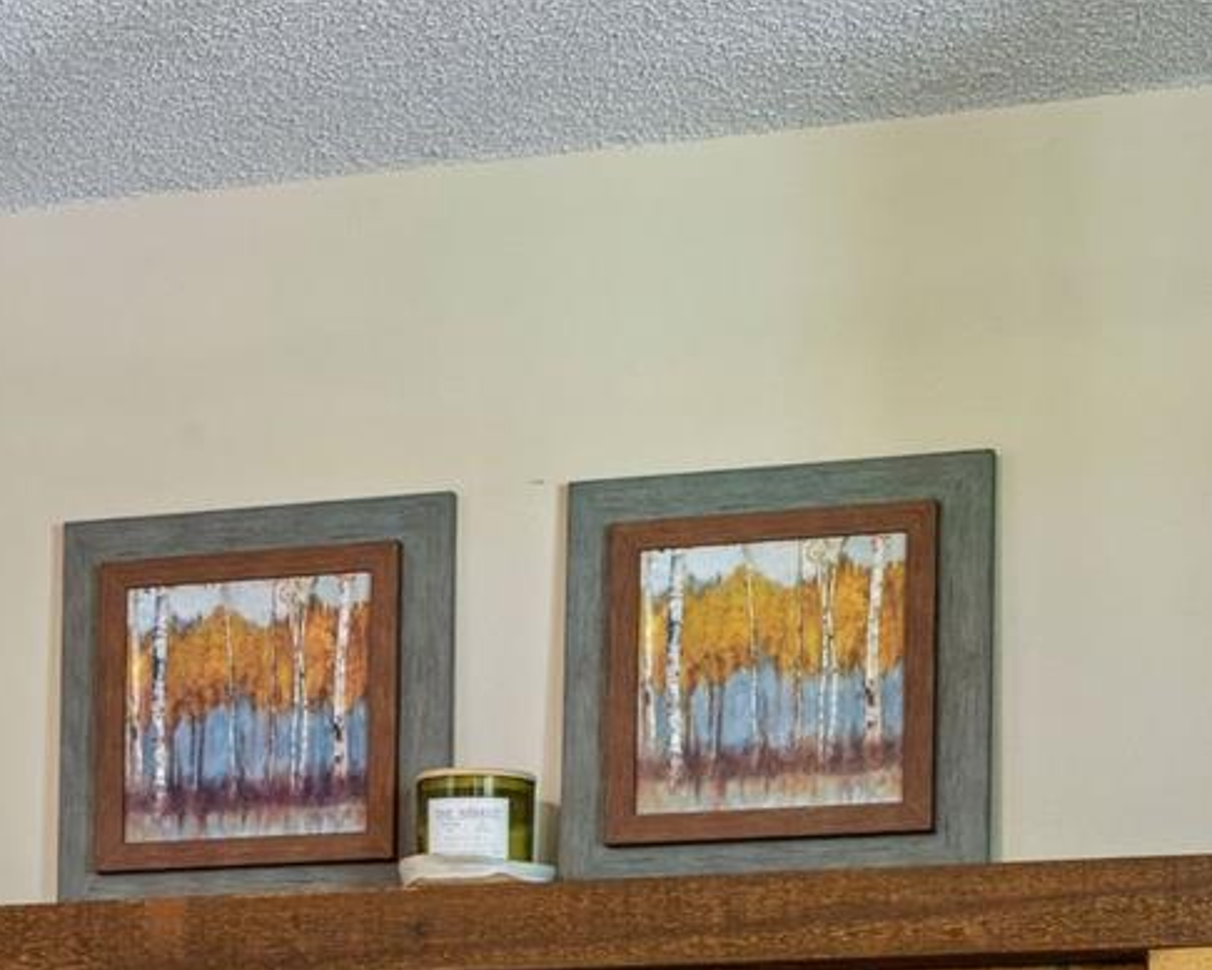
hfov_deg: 20.1
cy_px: 1354
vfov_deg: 15.2
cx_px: 464
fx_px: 3408
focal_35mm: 95
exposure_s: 1/1.25
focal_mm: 41
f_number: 9
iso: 400
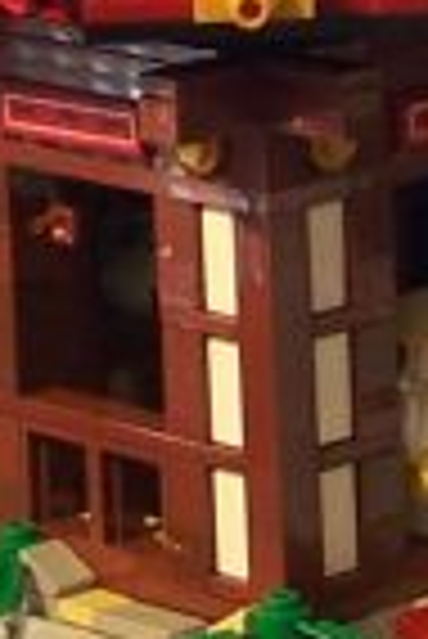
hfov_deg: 3.3
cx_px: 288
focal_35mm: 419
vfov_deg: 4.9
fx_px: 7453
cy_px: -531
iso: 80
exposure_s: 1/2
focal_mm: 9.3
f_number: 3.1
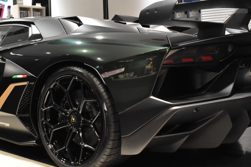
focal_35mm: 56
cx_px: 95
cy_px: 68
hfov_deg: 35.5
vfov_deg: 24.2
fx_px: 390
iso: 3200
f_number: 8
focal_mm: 22
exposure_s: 1/30
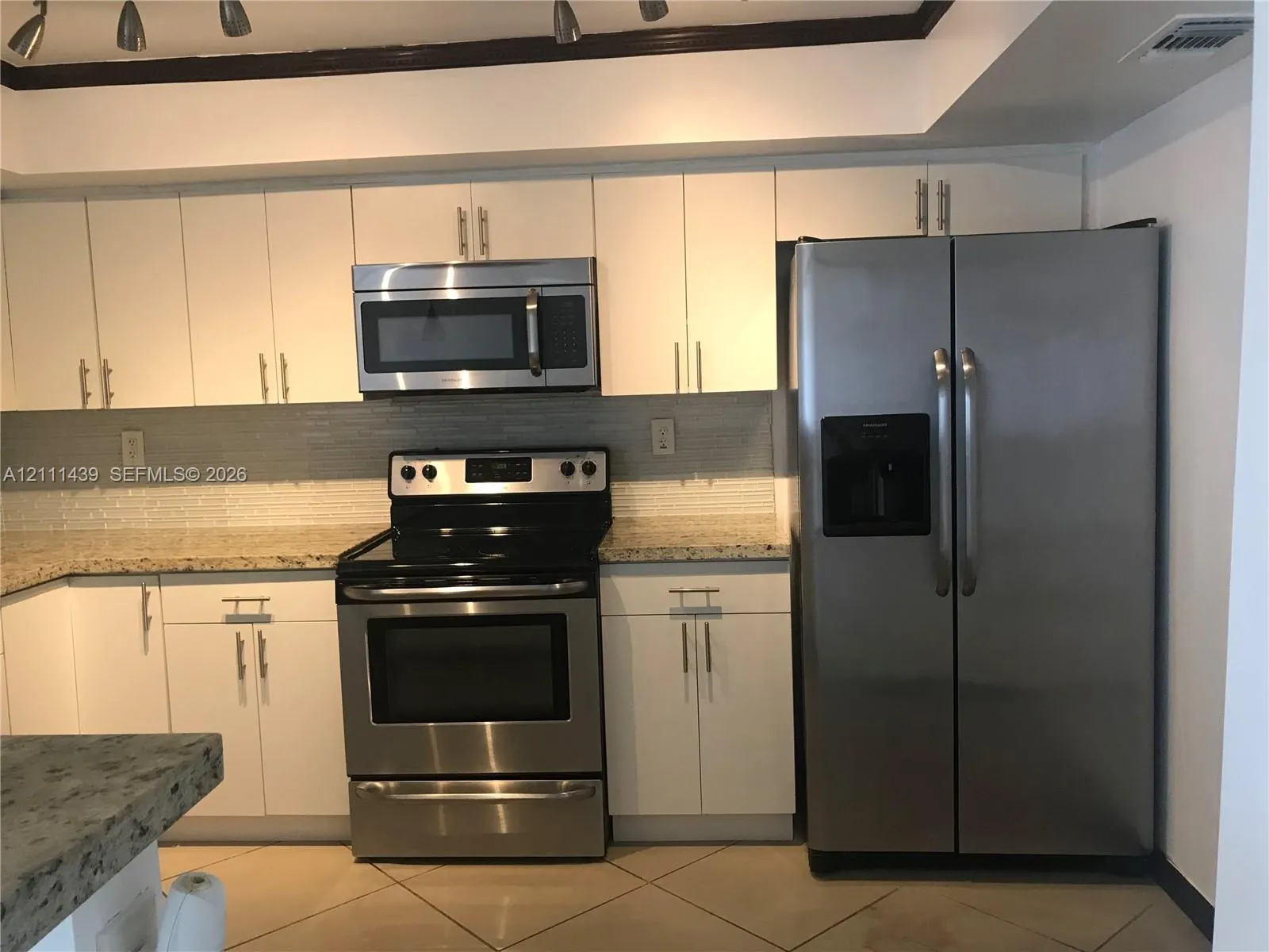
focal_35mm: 28
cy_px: 476
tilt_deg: -5.2
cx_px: 634
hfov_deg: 63.4
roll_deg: +0.5
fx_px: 1026
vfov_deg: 49.7
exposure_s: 1/20
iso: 40
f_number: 1.8
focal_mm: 3.99
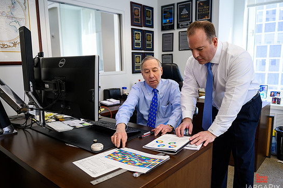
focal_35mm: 29
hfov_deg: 63.7
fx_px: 228
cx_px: 142
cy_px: 100
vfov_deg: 44.9
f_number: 3.2
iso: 500
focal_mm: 27
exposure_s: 1/200
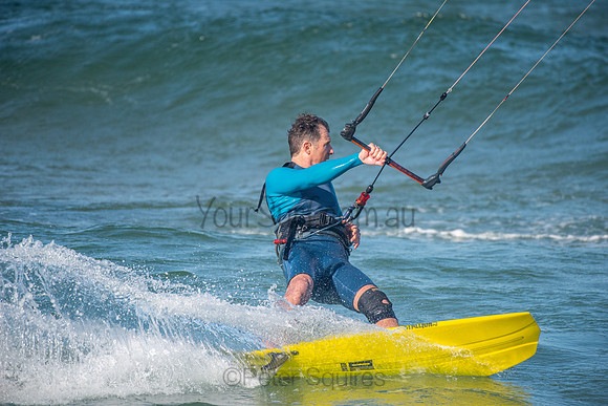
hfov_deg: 4.1
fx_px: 8446
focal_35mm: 500
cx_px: 304
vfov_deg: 2.8
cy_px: 203
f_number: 5.6
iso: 560
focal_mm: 500
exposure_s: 1/4000
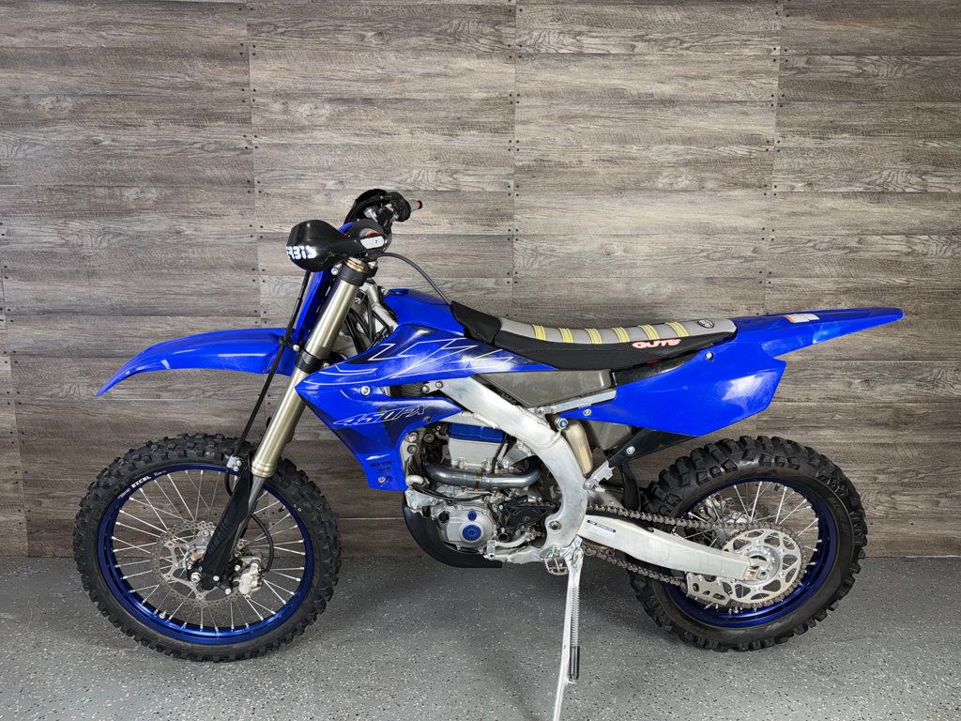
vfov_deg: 56.8
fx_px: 666
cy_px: 360
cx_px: 480
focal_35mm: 24
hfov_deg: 71.6
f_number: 1.78
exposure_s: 1/31
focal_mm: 6.76
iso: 50
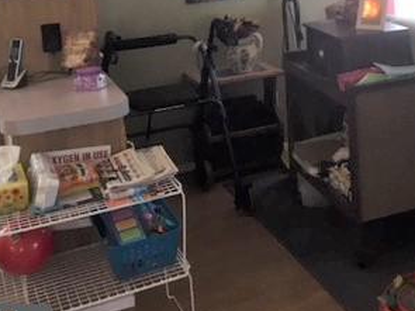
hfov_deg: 29.2
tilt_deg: -9.2
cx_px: 391
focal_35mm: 63
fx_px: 755
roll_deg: +0.8
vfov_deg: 22.4
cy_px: 3
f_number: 2.2
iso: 50
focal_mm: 4.15
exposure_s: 1/30
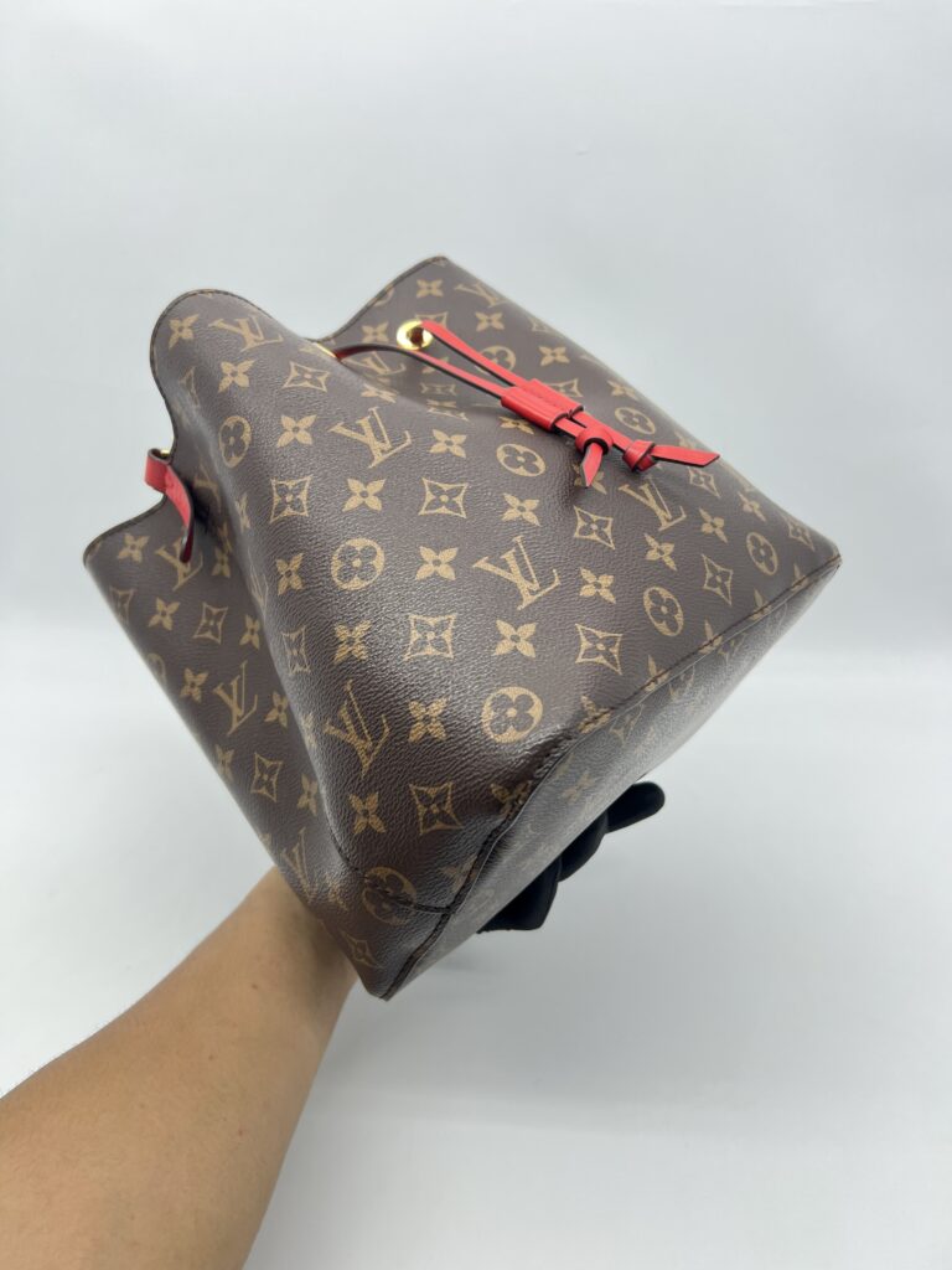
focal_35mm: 26
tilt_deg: -30.2
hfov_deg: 53.1
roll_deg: -0.2
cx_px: 476
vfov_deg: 67.3
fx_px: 953
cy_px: 635
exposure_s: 1/100
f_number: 1.5
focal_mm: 5.7
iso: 50
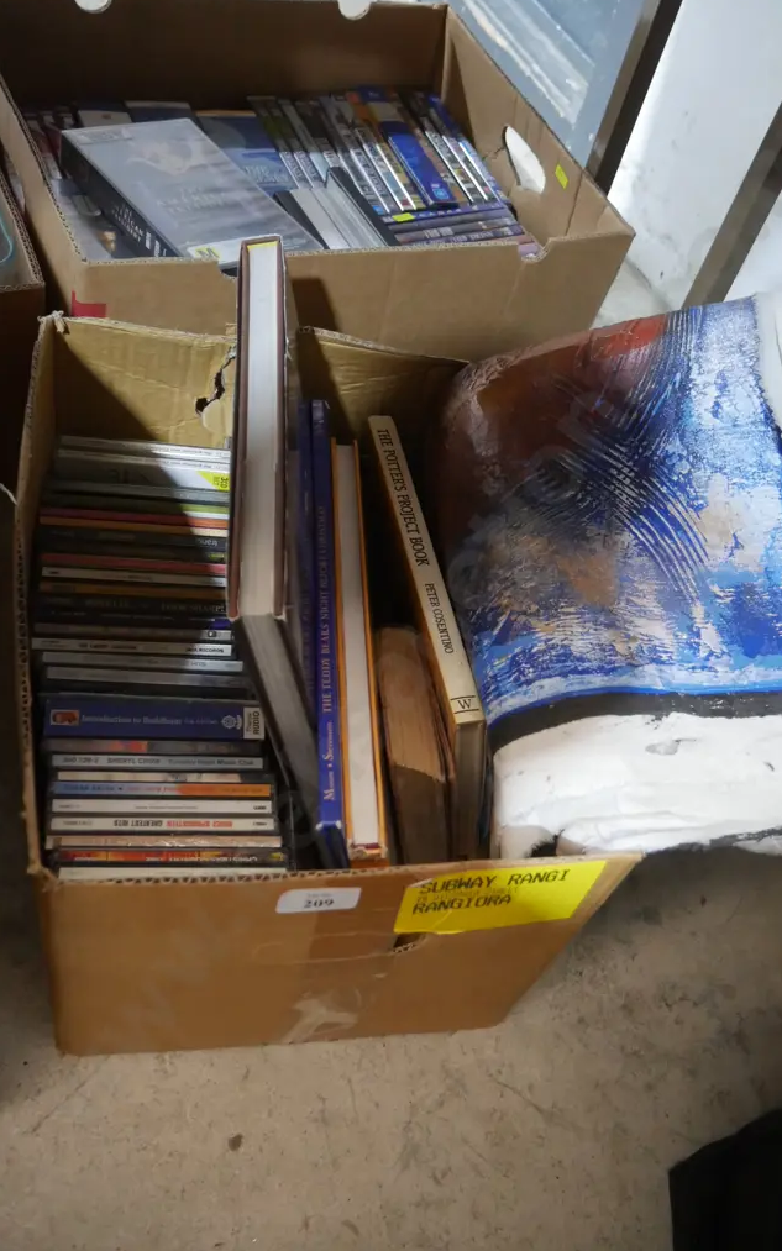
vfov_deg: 62.9
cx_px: 442
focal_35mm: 30
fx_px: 1023
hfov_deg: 41.7
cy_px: 621
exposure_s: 1/60
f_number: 3.5
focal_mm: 14
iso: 2500
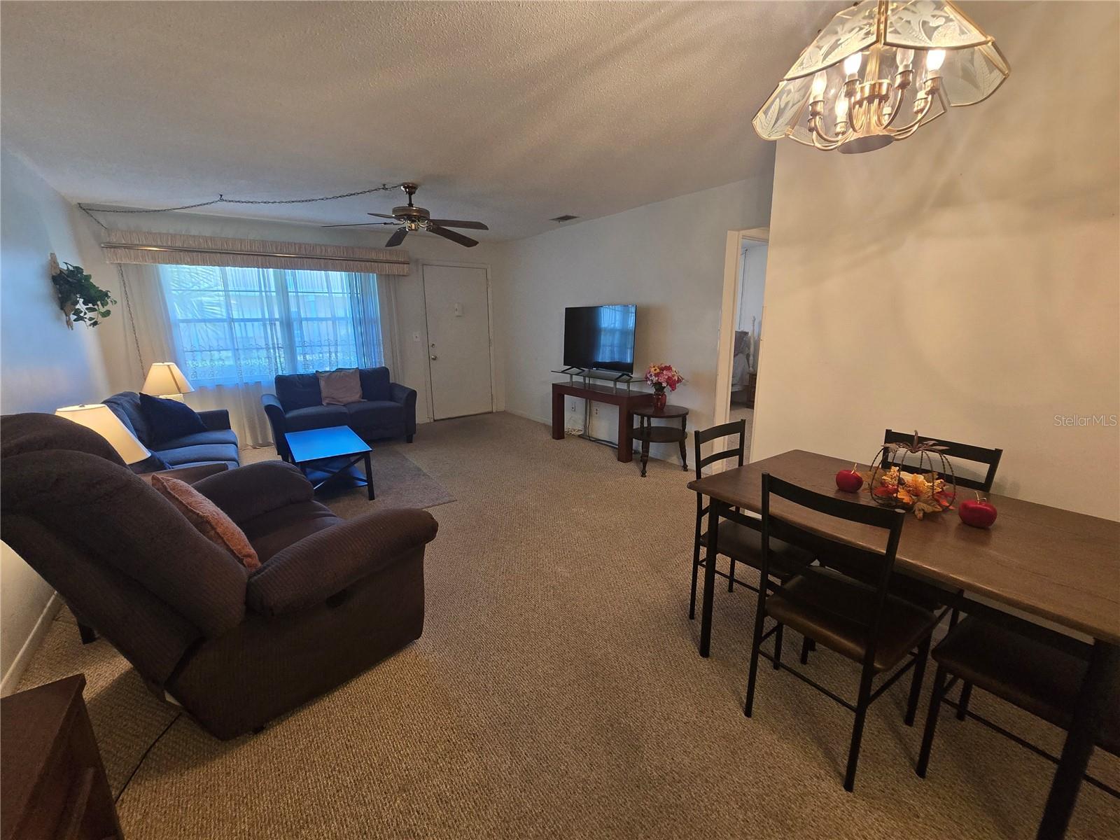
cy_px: 420
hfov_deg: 106.2
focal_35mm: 13
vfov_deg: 89.9
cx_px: 560
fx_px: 421
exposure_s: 1/60
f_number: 2.2
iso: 400
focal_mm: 2.2
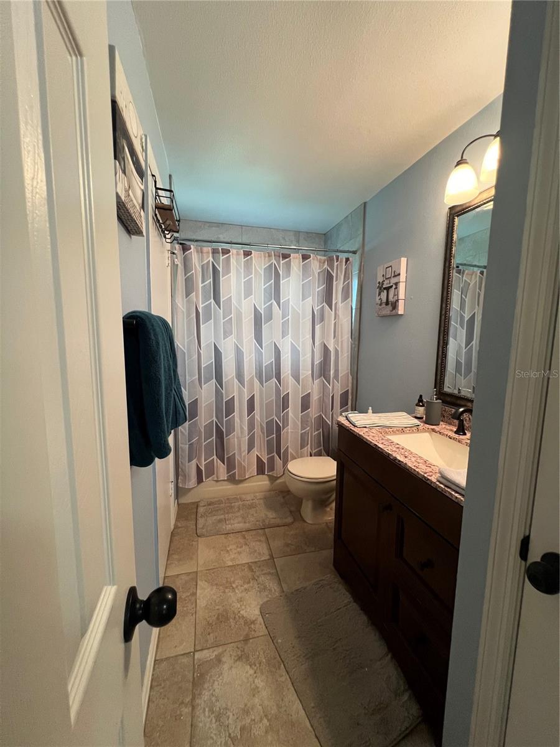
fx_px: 280
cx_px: 280
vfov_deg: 106.2
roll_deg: -0.9
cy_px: 374
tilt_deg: -5.3
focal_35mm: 13
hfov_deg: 89.9
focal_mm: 1.57
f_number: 1.8
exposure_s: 1/60
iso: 400
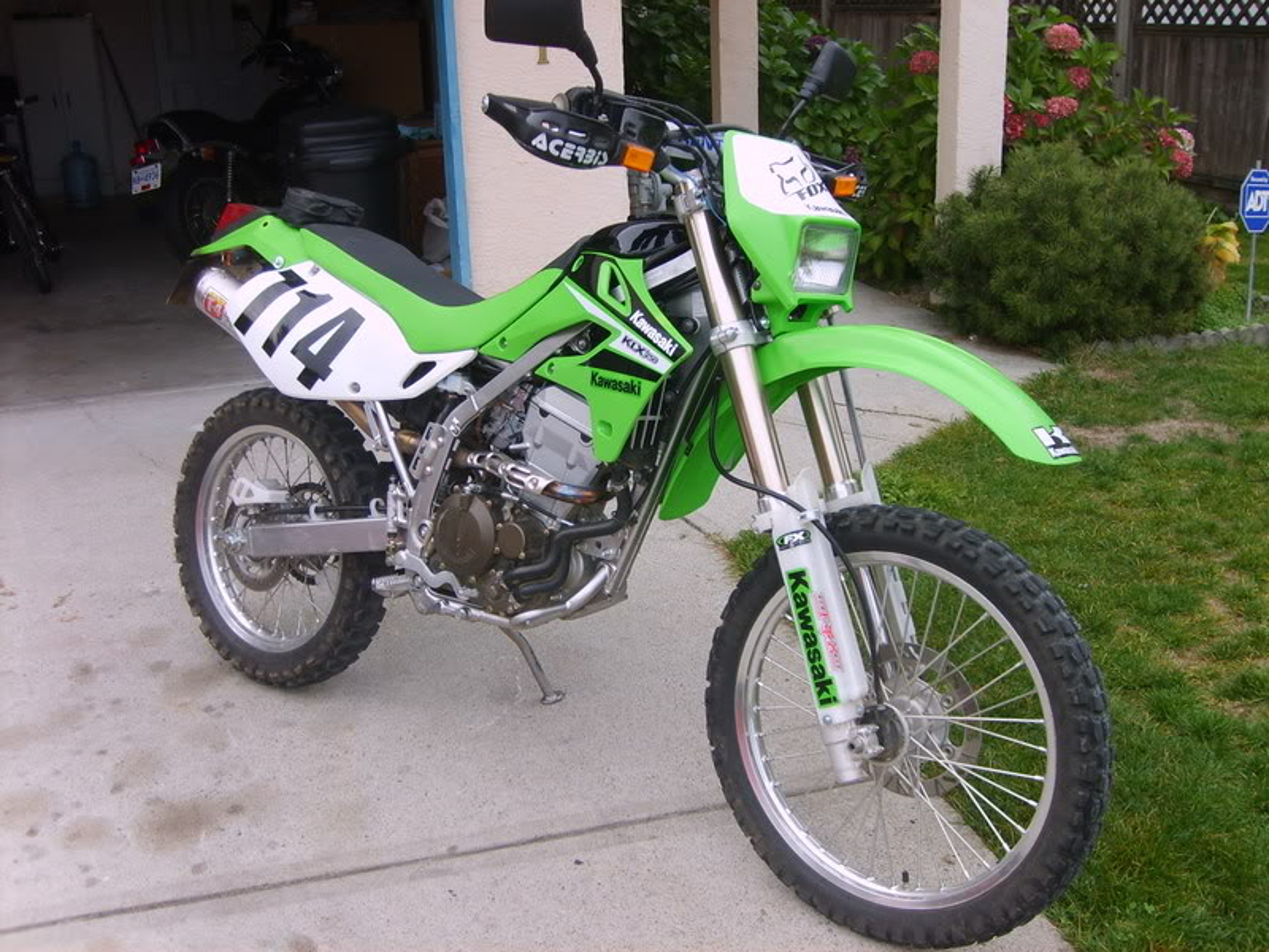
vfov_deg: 40.7
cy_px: 476
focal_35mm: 35
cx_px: 634
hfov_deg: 52.6
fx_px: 1283
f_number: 2.8
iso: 50
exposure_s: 1/180
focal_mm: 5.8
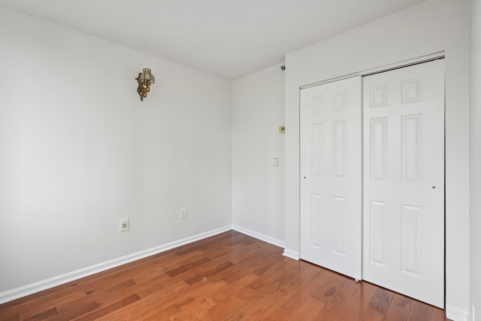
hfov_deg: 95.0
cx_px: 240
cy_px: 160
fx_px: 220
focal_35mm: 16
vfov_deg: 72.0
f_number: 8
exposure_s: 1/30
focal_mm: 16.5
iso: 200
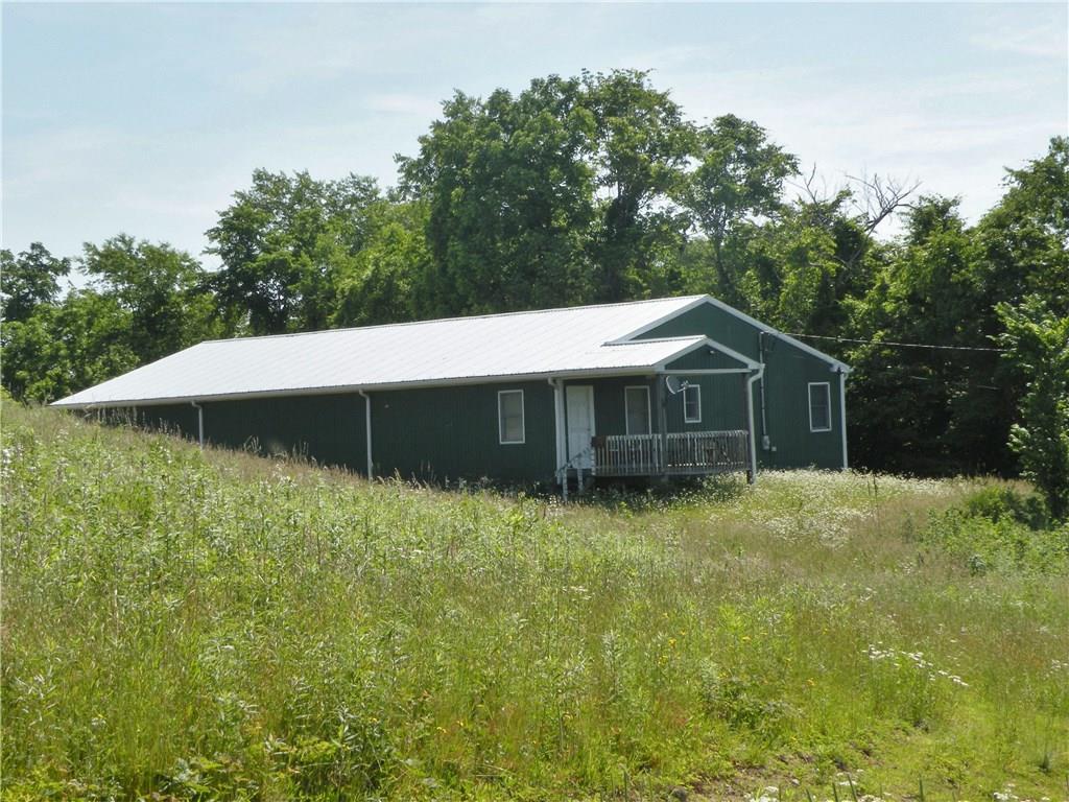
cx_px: 534
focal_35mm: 76
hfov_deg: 25.7
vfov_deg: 19.4
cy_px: 401
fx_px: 2347
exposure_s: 1/220
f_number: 8
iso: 64
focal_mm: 13.4
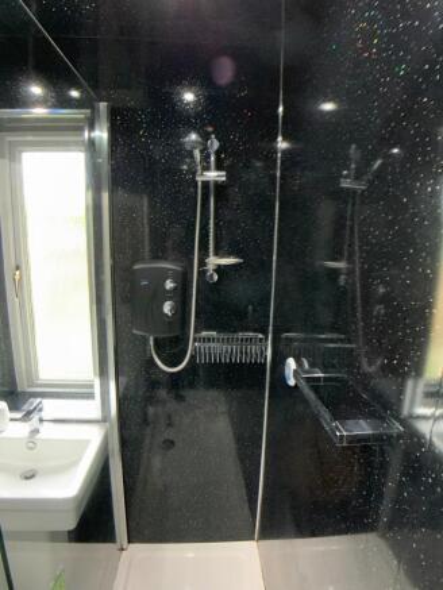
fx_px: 495
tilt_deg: -10.7
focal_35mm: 29
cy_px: 295
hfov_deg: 48.2
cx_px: 222
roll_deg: +0.1
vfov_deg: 61.6
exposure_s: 1/33
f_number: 1.8
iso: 200
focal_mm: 3
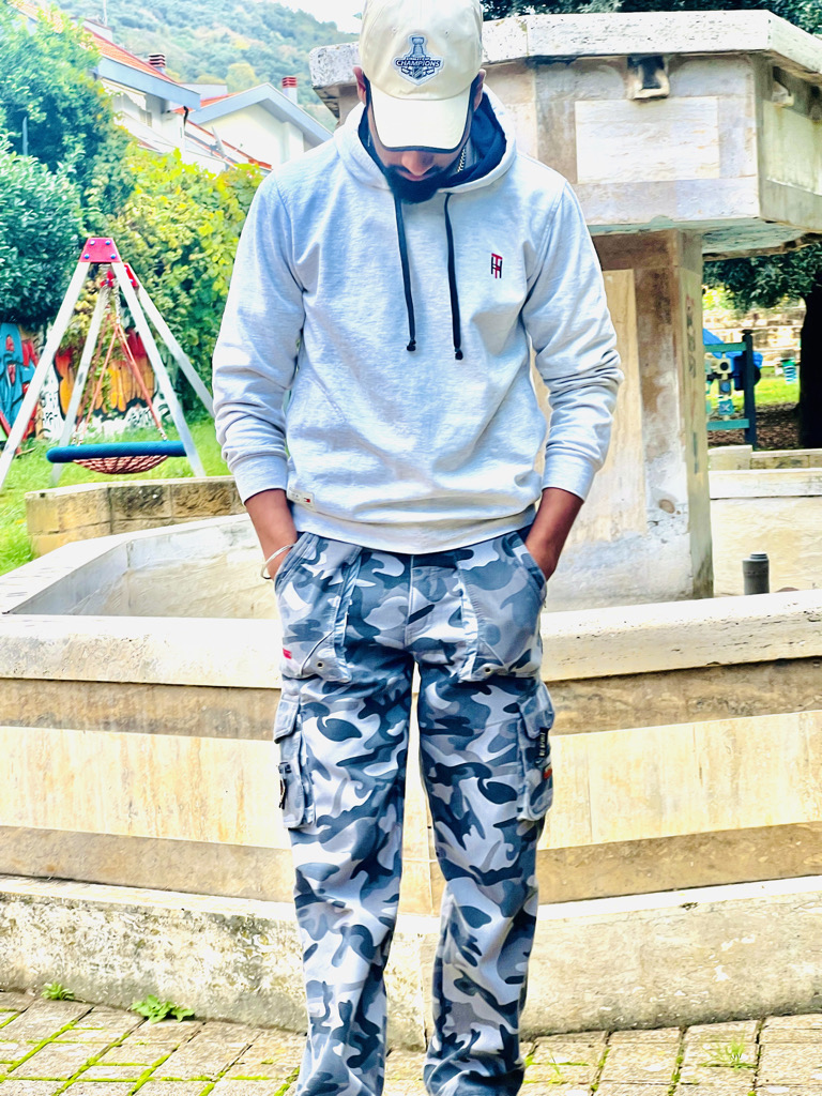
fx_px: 2438
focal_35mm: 77
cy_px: 548
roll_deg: +3.4
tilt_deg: -3.7
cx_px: 411
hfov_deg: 19.1
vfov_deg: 25.3
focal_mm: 9
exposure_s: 1/99
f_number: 2.8
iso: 32
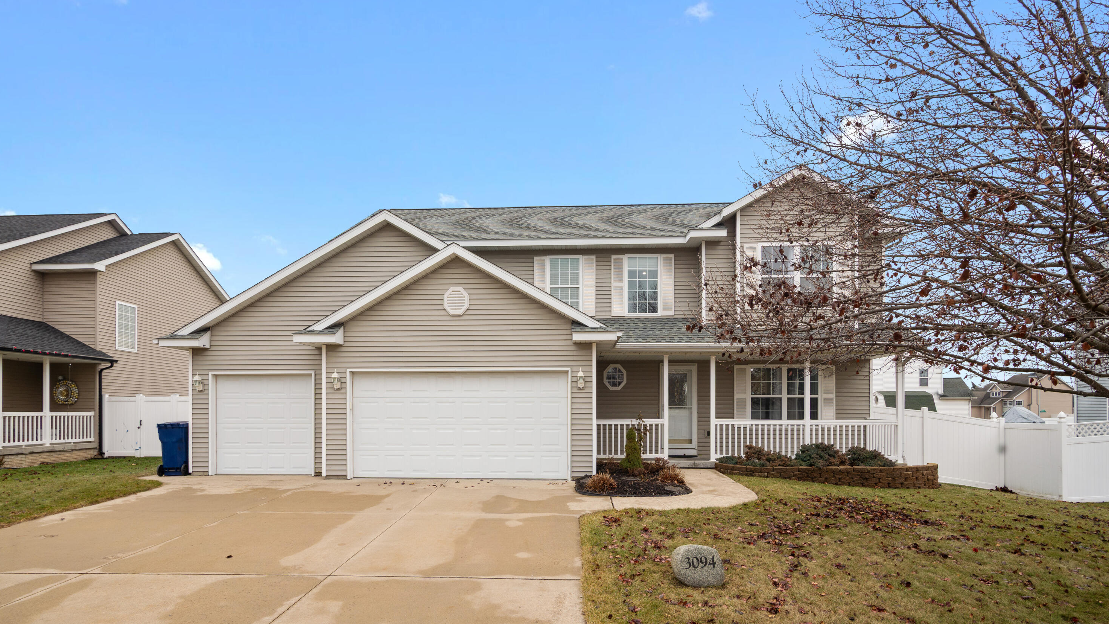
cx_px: 556
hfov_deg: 61.0
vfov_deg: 36.7
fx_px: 941
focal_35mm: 32
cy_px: 339
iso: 400
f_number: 9
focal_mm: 30
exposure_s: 1/125
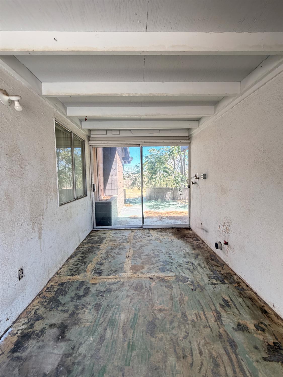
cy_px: 188
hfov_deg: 85.7
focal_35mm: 14
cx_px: 142
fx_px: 153
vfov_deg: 102.0
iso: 200
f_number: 2.2
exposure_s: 1/121
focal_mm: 2.22
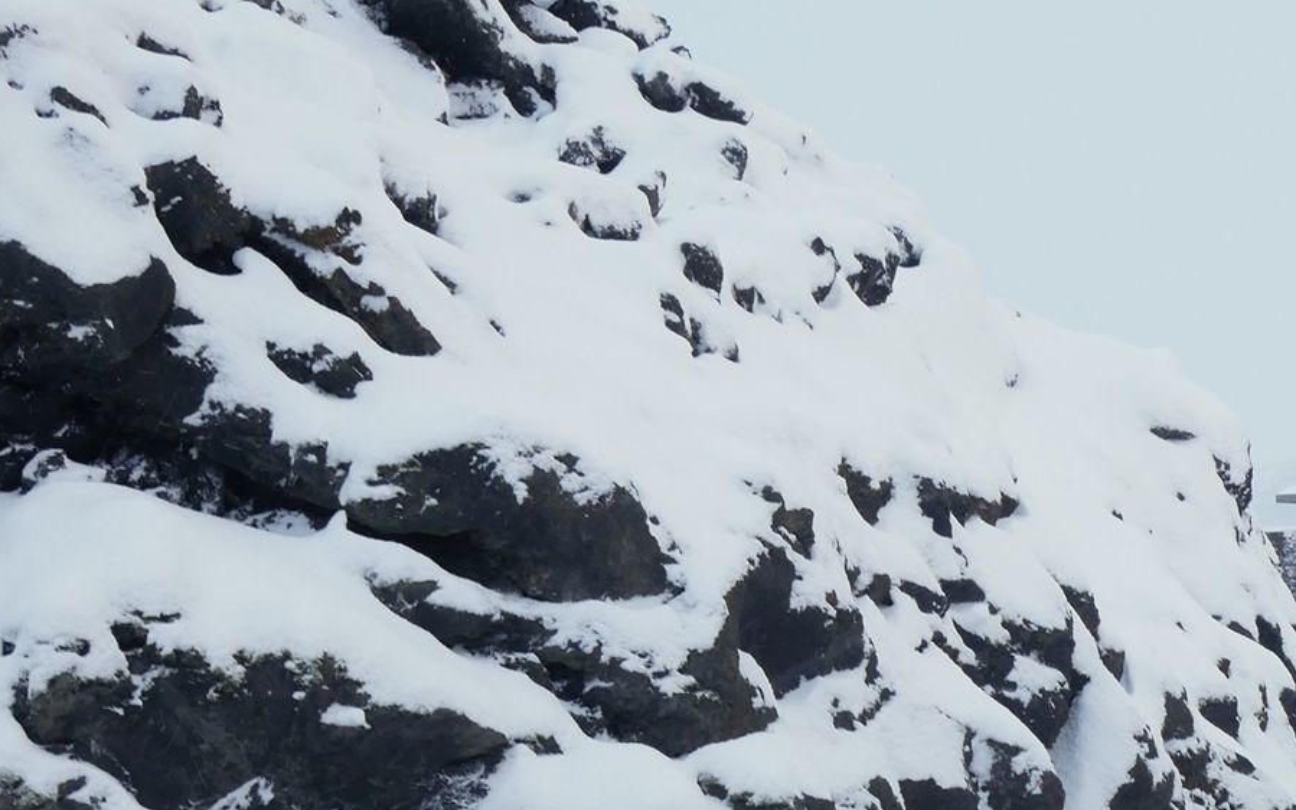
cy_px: 1002
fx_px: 4168
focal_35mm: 118
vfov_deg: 10.9
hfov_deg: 17.4
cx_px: 1194
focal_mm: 25
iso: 400
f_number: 9
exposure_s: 1/50
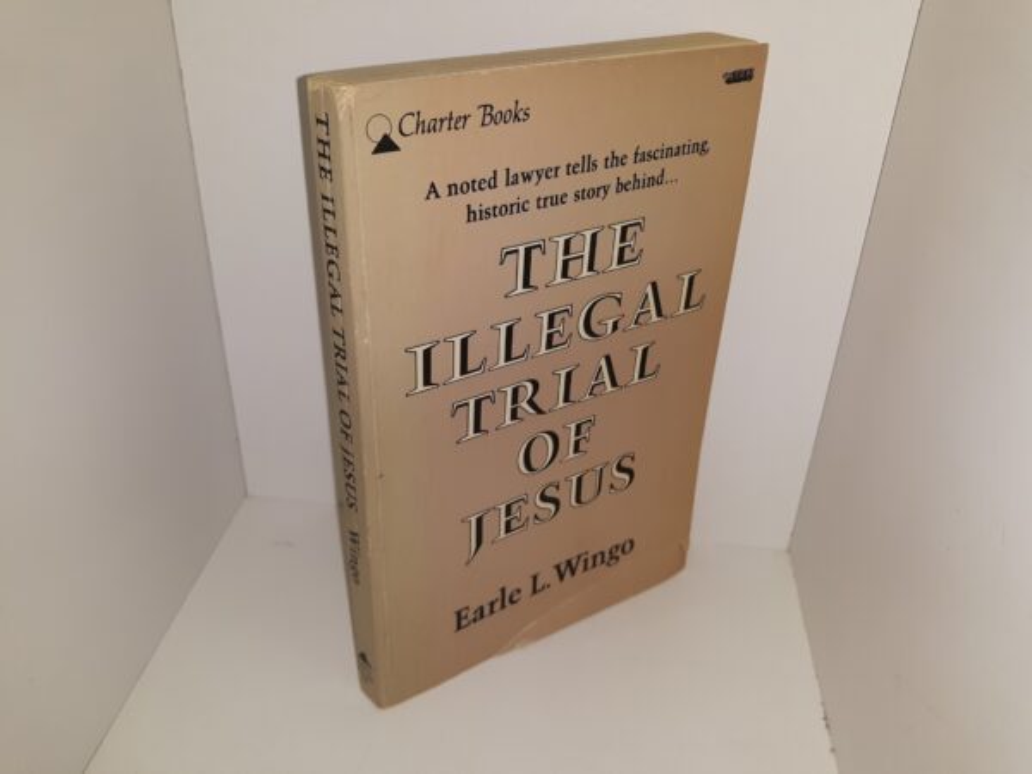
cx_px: 516
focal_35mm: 28
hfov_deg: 63.4
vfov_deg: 49.7
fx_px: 835
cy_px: 387
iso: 40
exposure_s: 1/209
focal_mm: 3.7
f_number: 1.7
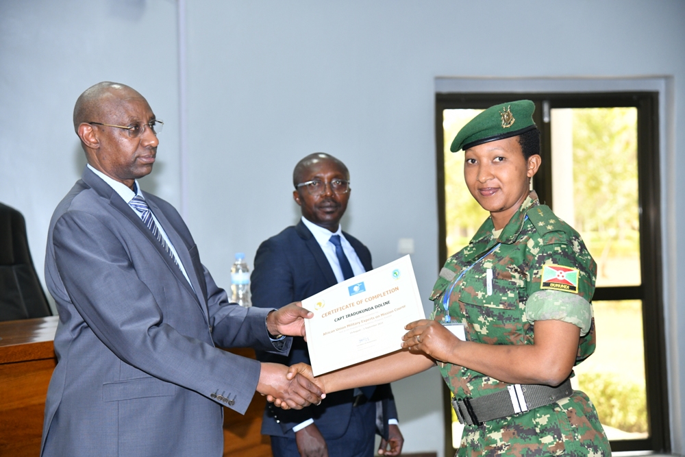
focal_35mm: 78
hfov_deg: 26.0
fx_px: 1484
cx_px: 342
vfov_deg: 17.5
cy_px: 228
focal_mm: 78
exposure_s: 1/125
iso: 2000
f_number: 4.5
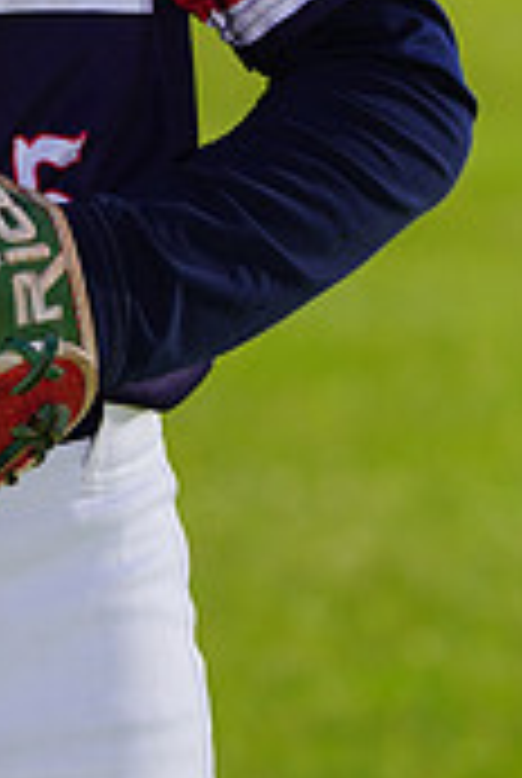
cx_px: -200
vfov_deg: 3.1
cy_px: -445
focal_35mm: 663
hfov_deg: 2.1
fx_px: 14362
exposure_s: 1/250
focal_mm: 198
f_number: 8
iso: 100
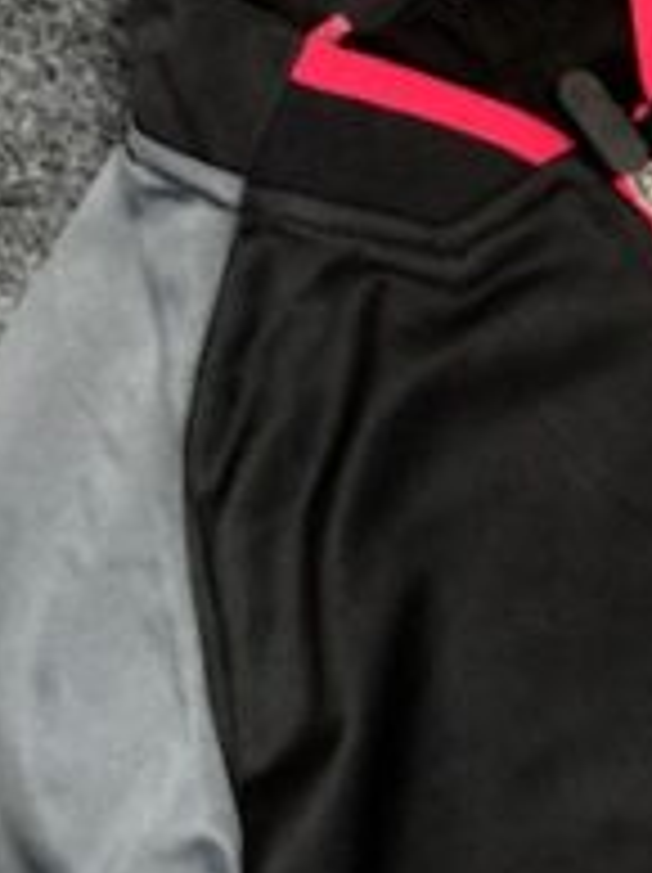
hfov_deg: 21.1
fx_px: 1661
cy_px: 178
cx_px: 719
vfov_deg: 28.8
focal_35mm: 66
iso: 200
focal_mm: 6.76
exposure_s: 1/50
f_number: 1.78
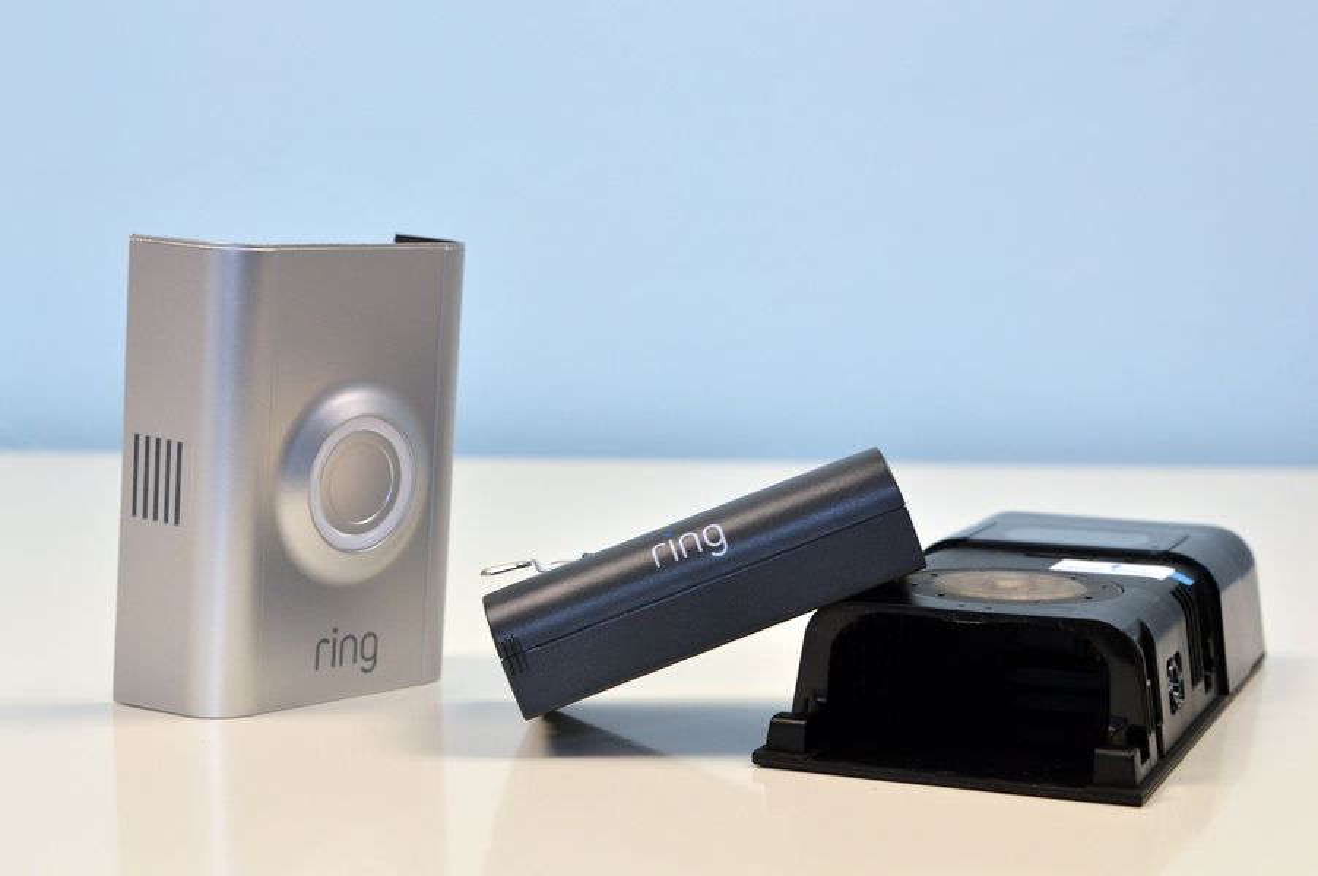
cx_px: 659
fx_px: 2524
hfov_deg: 29.3
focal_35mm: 69
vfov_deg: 19.7
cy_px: 438
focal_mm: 46
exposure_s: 1/25
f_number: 10
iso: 800
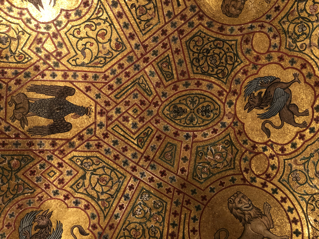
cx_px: 160
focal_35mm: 52
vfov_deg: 28.0
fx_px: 479
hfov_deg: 36.8
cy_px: 120
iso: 160
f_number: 2.4
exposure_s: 1/11
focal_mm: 6
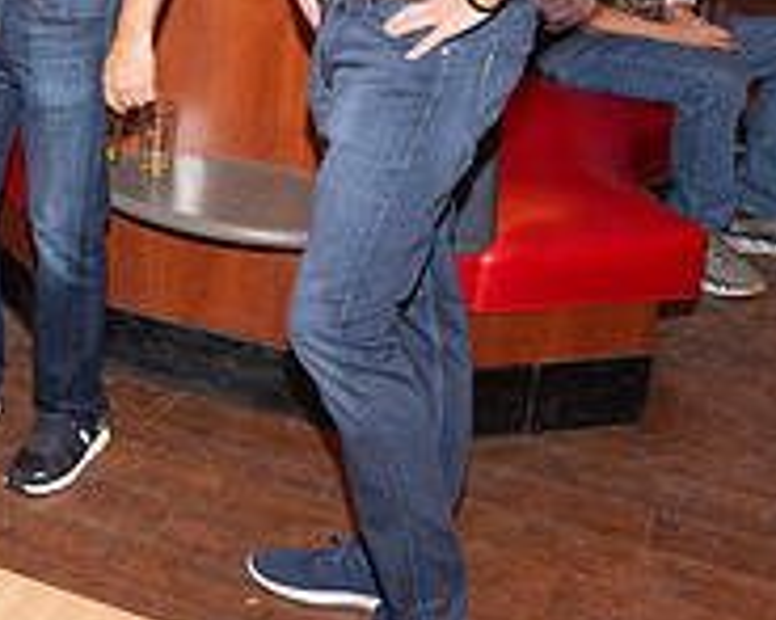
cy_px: -2
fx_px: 1630
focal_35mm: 71
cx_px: -122
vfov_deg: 20.8
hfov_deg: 24.6
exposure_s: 1/100
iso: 2000
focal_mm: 24
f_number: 5.6
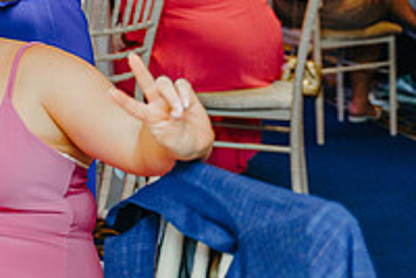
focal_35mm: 142
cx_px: -129
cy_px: -30
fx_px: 1643
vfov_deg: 9.6
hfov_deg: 13.9
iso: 1600
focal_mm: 49
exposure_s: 1/200
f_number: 2.8
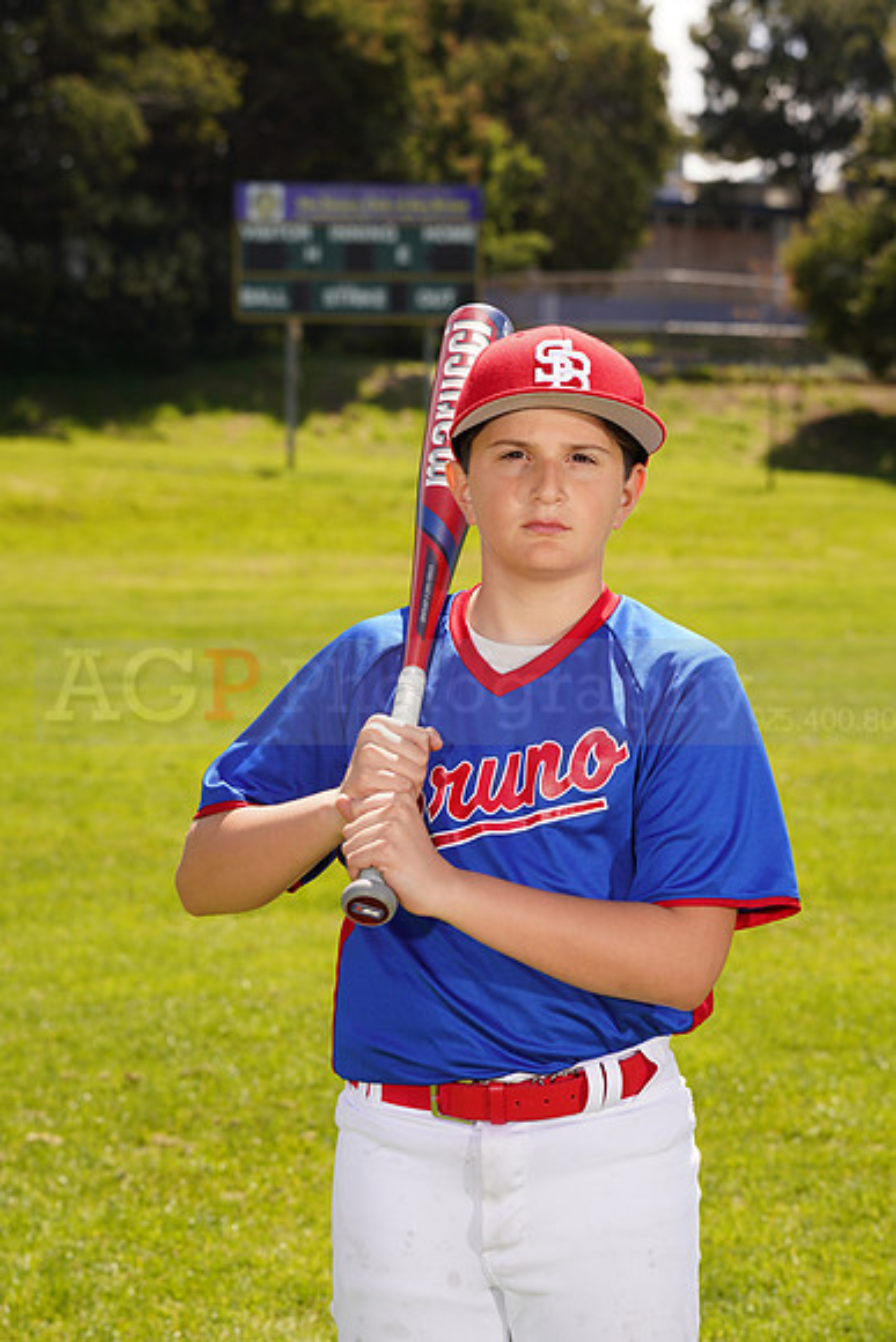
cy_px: 671
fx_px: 3731
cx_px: 448
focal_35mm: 100
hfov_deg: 13.7
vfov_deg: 20.4
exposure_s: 1/160
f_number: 9
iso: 100
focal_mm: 100
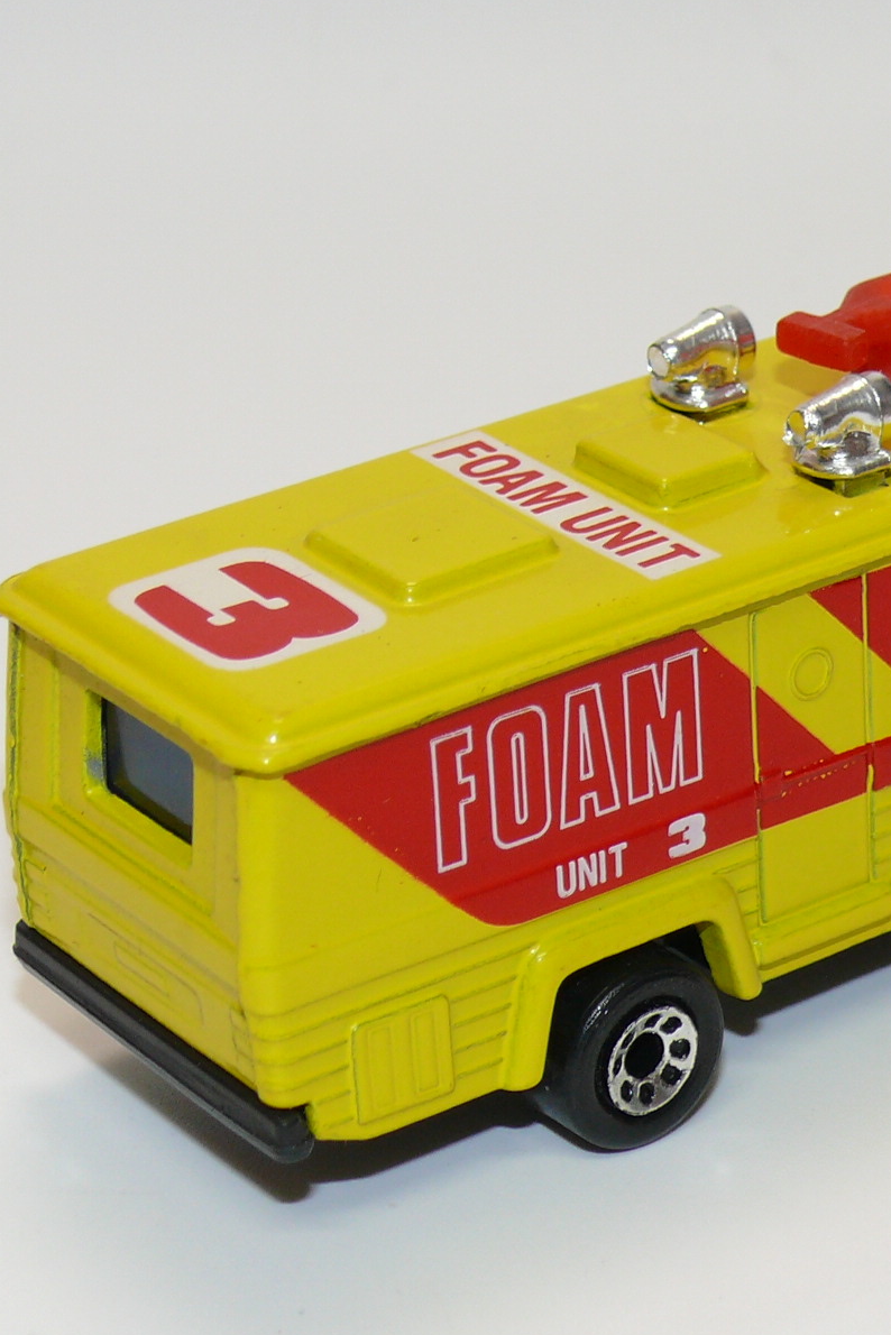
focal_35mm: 130
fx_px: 4823
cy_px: 668
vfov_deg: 15.8
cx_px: 655
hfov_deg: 10.5
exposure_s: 1/30
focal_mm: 12.7
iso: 100
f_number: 4
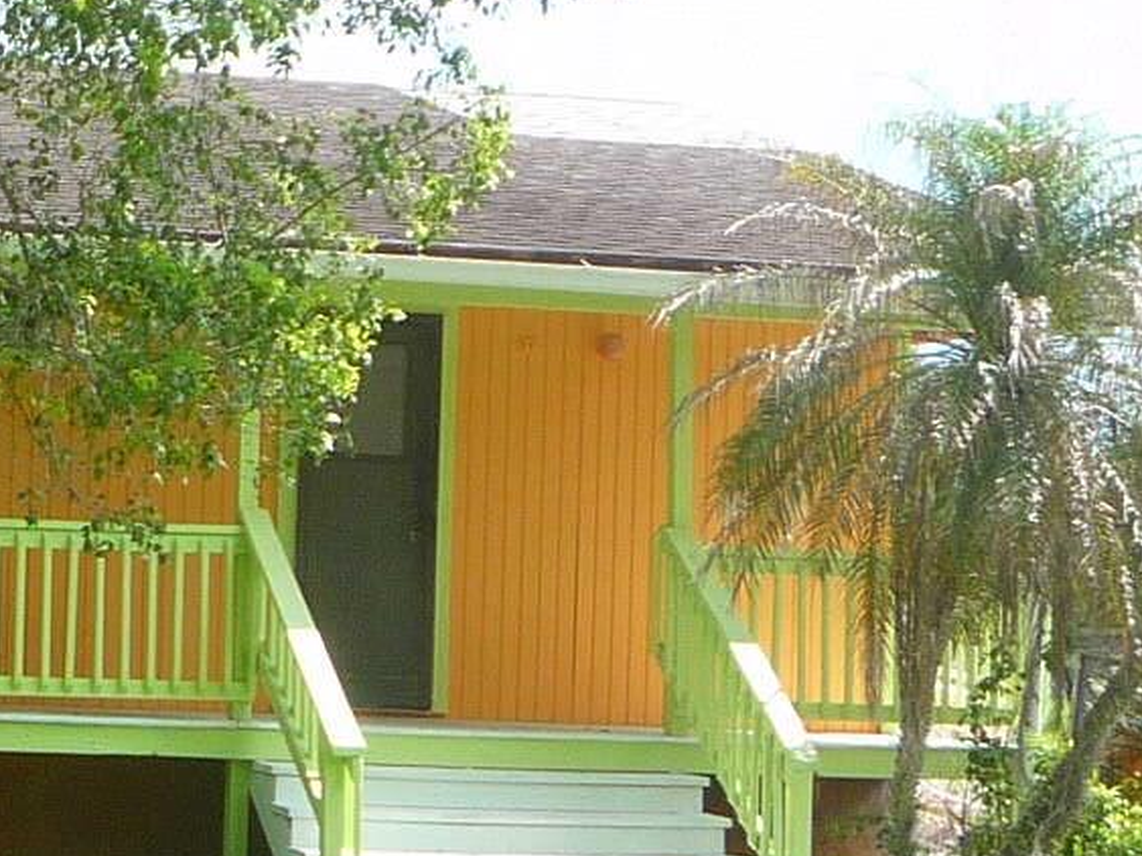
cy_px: 475
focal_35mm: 125
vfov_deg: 11.9
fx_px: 4123
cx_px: -442
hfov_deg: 14.9
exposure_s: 1/250
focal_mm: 5.2
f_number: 4
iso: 100
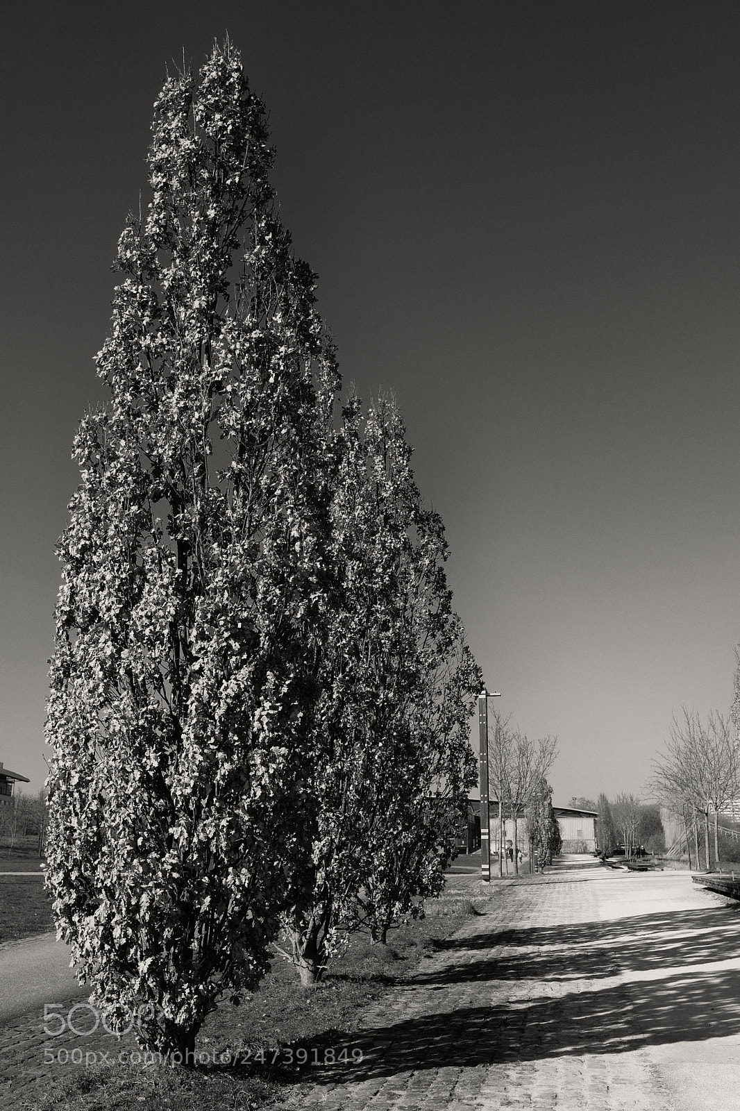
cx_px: 370
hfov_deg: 37.8
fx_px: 1080
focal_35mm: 35
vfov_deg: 54.4
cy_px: 556
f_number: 6.4
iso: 400
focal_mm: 23
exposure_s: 1/1600
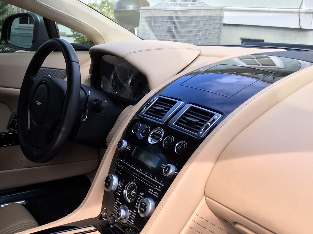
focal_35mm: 49
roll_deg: +1.4
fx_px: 443
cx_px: 59
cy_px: 153
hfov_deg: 37.4
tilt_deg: -17.7
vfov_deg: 29.5
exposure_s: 1/207
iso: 25
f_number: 2.2
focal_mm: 4.15
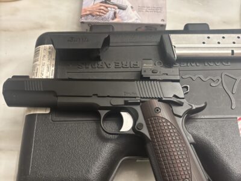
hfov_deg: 67.3
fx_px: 181
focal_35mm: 26
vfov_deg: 53.1
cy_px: 90
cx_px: 120
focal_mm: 5.96
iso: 400
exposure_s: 1/40
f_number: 1.6
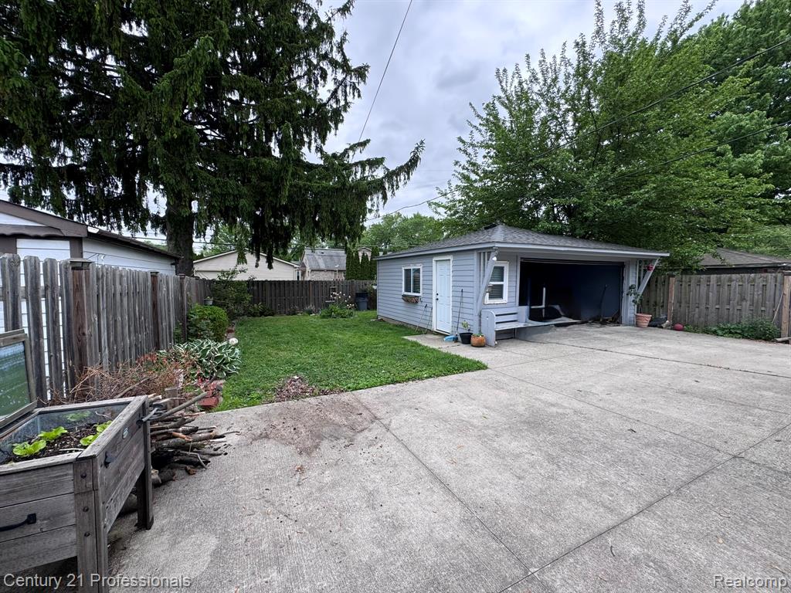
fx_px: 320
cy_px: 296
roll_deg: -0.9
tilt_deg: -3.8
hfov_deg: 102.1
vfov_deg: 85.7
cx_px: 396
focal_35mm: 14
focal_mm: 2.22
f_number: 2.2
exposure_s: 1/311
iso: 40
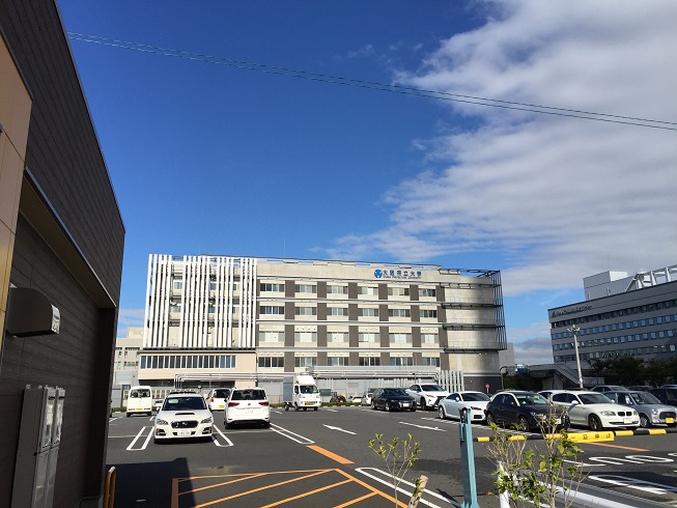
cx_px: 338
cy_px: 254
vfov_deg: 48.2
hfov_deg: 61.7
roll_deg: -0.7
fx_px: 567
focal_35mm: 29
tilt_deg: +14.6
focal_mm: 4.15
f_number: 2.2
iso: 32
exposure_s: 1/3597
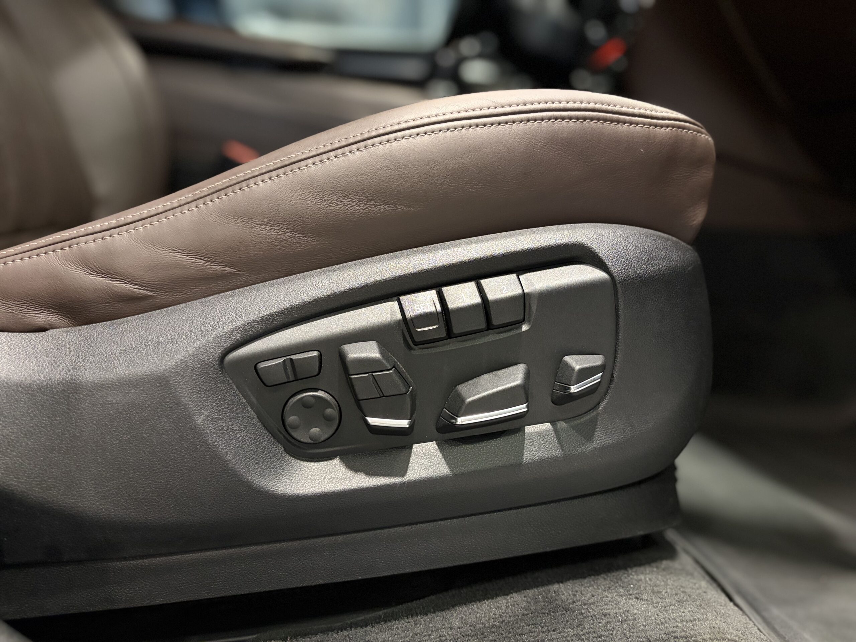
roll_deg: -0.5
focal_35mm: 26
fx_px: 643
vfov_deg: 53.1
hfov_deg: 67.3
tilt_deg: -8.8
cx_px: 428
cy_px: 321
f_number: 1.6
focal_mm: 5.96
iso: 400
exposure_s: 1/50
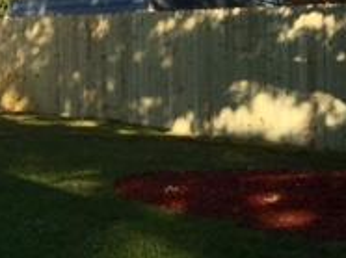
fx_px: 998
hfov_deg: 17.5
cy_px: -7
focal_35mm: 100
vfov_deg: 14.5
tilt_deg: +2.9
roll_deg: -0.3
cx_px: -184
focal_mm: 4.15
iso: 25
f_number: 2.2
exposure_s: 1/950
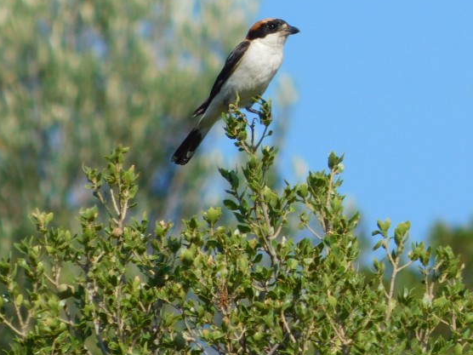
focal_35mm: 1727
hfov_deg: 1.1
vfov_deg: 0.9
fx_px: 23598
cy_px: 106
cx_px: 239
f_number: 6.5
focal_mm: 160
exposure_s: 1/400
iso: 125
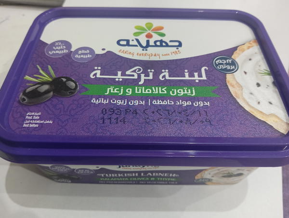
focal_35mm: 26
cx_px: 144
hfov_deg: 67.2
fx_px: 217
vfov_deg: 53.2
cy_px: 109
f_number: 1.8
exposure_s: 1/25
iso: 500
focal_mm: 4.05
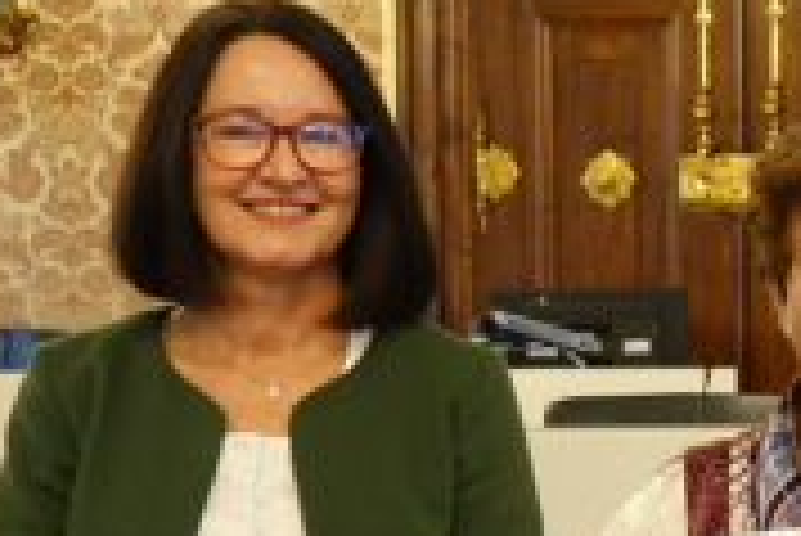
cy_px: 486
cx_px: 1246
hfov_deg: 15.8
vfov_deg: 11.6
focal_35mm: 118
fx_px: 2628
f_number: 2.8
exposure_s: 1/25
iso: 800
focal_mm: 12.83
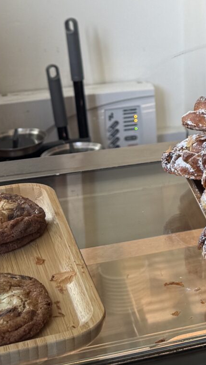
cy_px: 66
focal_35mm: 87
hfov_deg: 12.6
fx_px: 844
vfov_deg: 24.0
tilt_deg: -14.1
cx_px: 374
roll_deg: -1.1
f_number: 1.78
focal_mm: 6.76
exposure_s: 1/121
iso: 80
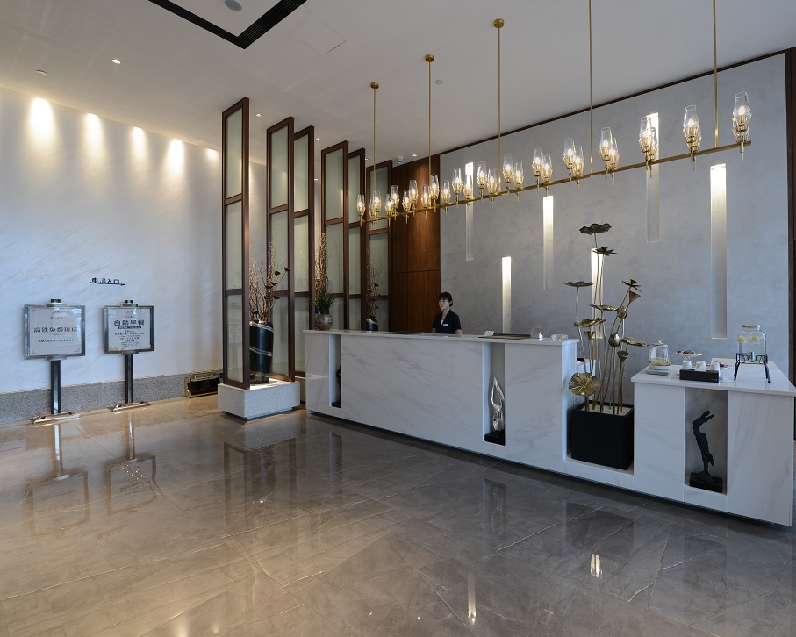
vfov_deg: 80.4
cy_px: 319
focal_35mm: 16
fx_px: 377
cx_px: 463
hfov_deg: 92.3
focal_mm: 14
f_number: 8
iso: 400
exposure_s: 1/20
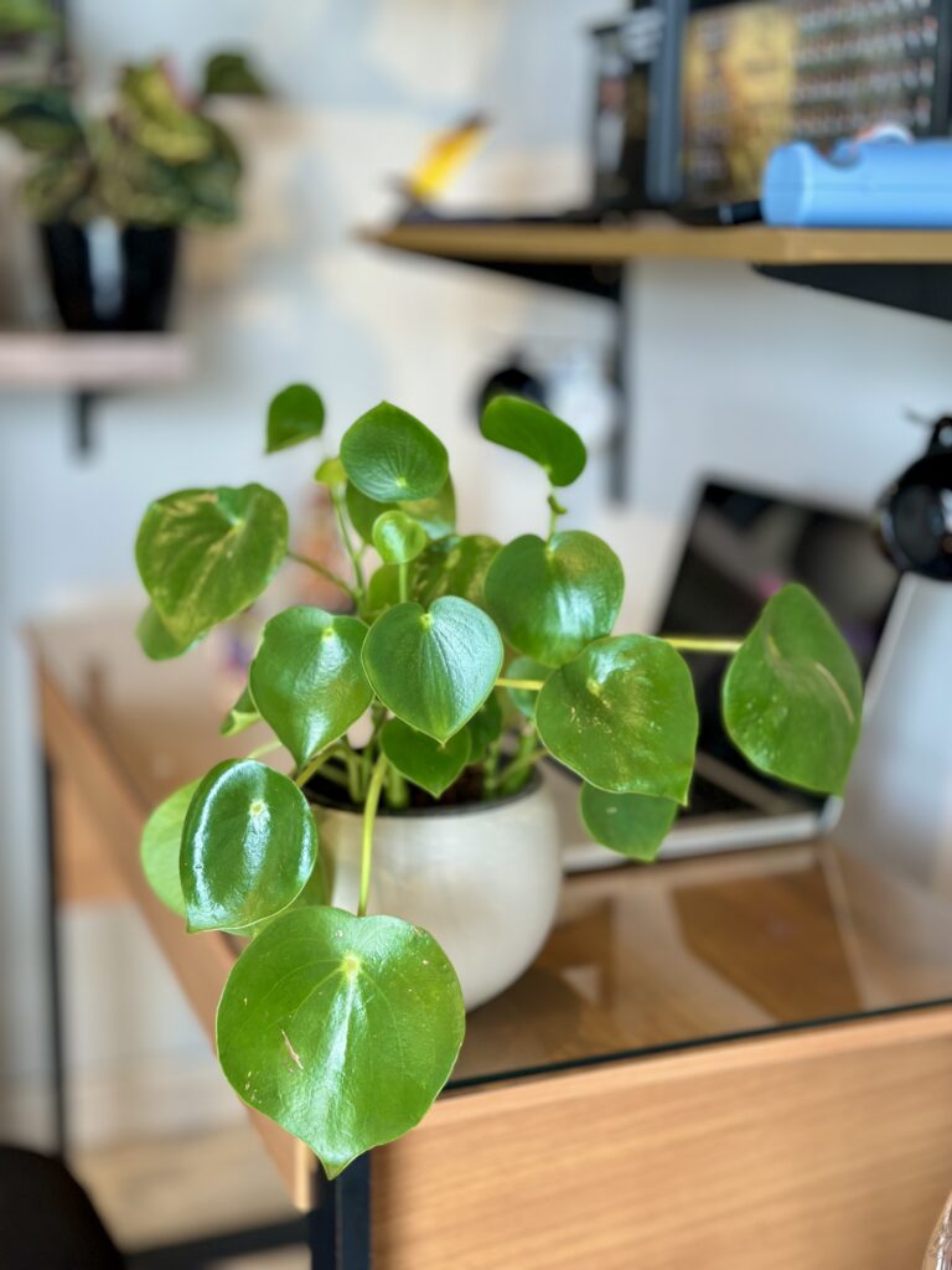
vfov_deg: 39.7
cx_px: 476
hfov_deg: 30.3
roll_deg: -1.4
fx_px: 1760
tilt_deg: -13.2
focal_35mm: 48
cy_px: 635
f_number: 1.78
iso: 125
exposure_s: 1/120
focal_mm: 6.86
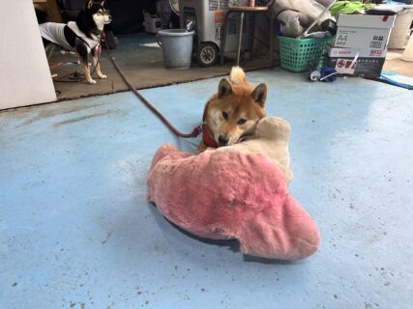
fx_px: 286
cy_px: 154
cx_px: 206
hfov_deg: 71.6
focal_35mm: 24
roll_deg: +1.6
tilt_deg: -29.2
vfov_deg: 56.8
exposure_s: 1/122
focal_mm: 6.86
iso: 50
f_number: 1.78
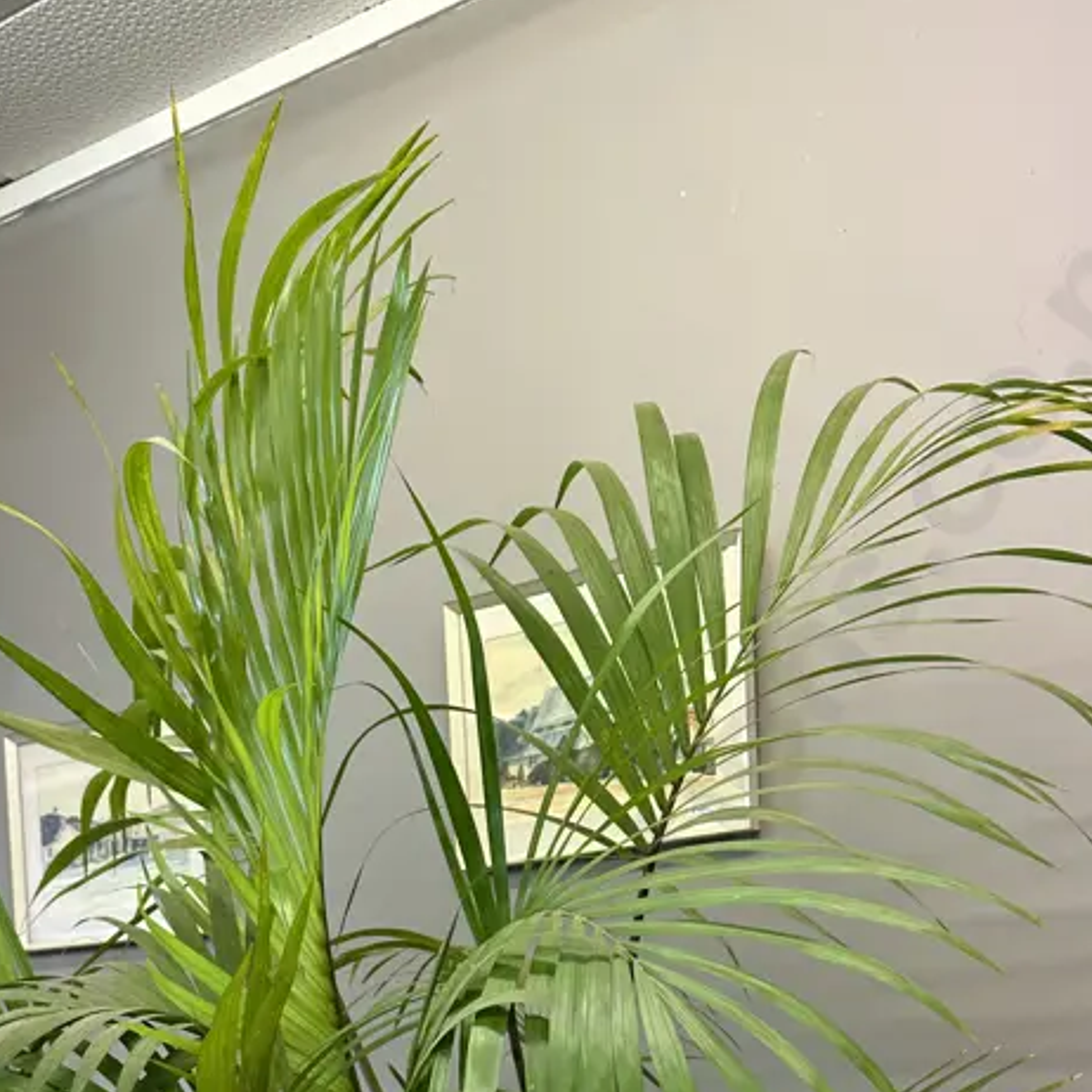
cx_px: 449
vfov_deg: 32.3
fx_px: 1677
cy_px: 1163
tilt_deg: -3.1
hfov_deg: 36.0
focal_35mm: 47
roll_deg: +1.3
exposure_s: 1/100
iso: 160
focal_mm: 6.86
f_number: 1.78
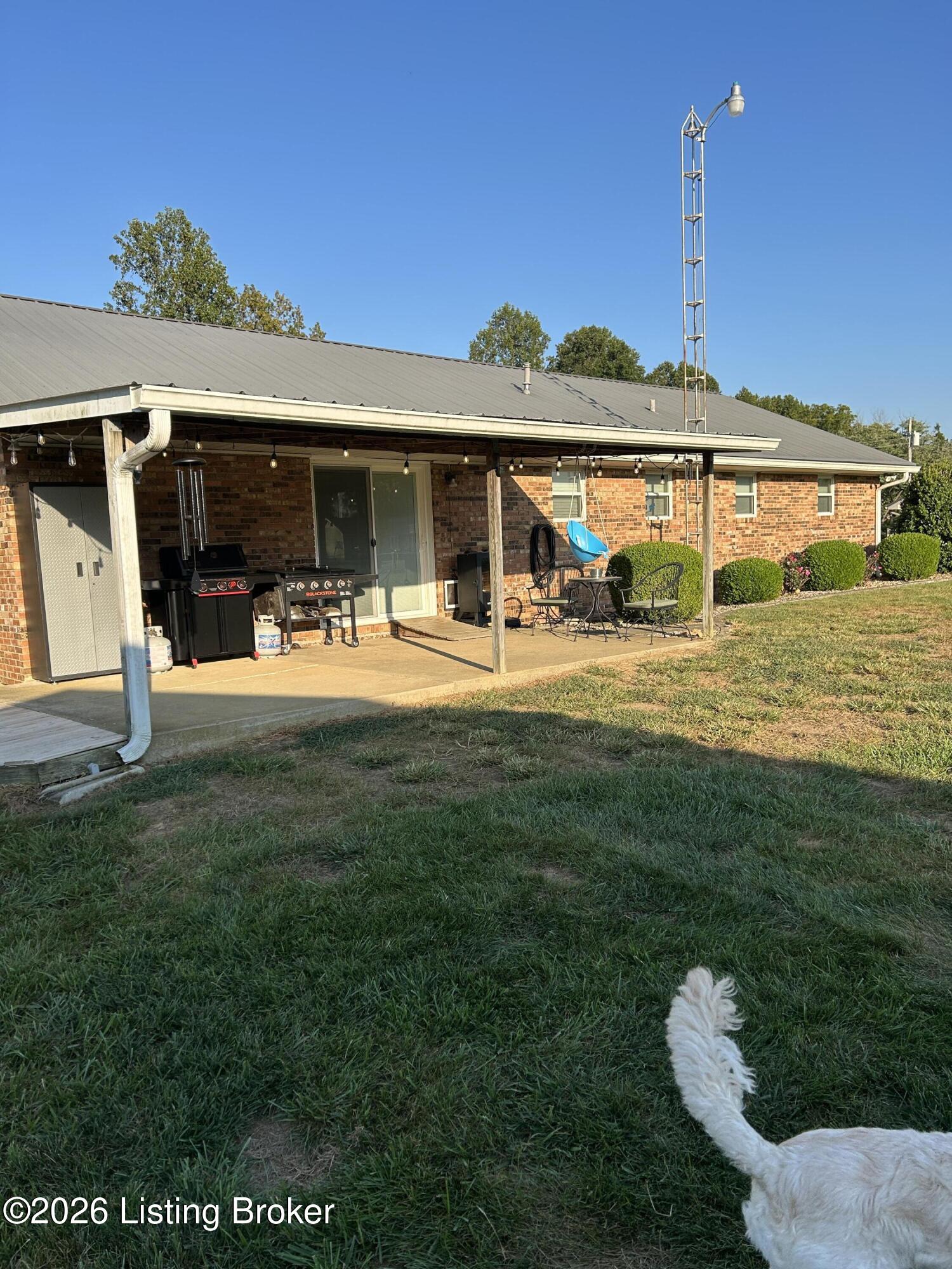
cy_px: 634
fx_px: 953
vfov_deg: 67.3
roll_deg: +1.3
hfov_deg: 53.1
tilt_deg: -5.0
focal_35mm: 26
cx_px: 476
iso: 50
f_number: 1.5
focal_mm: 5.7
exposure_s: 1/2165
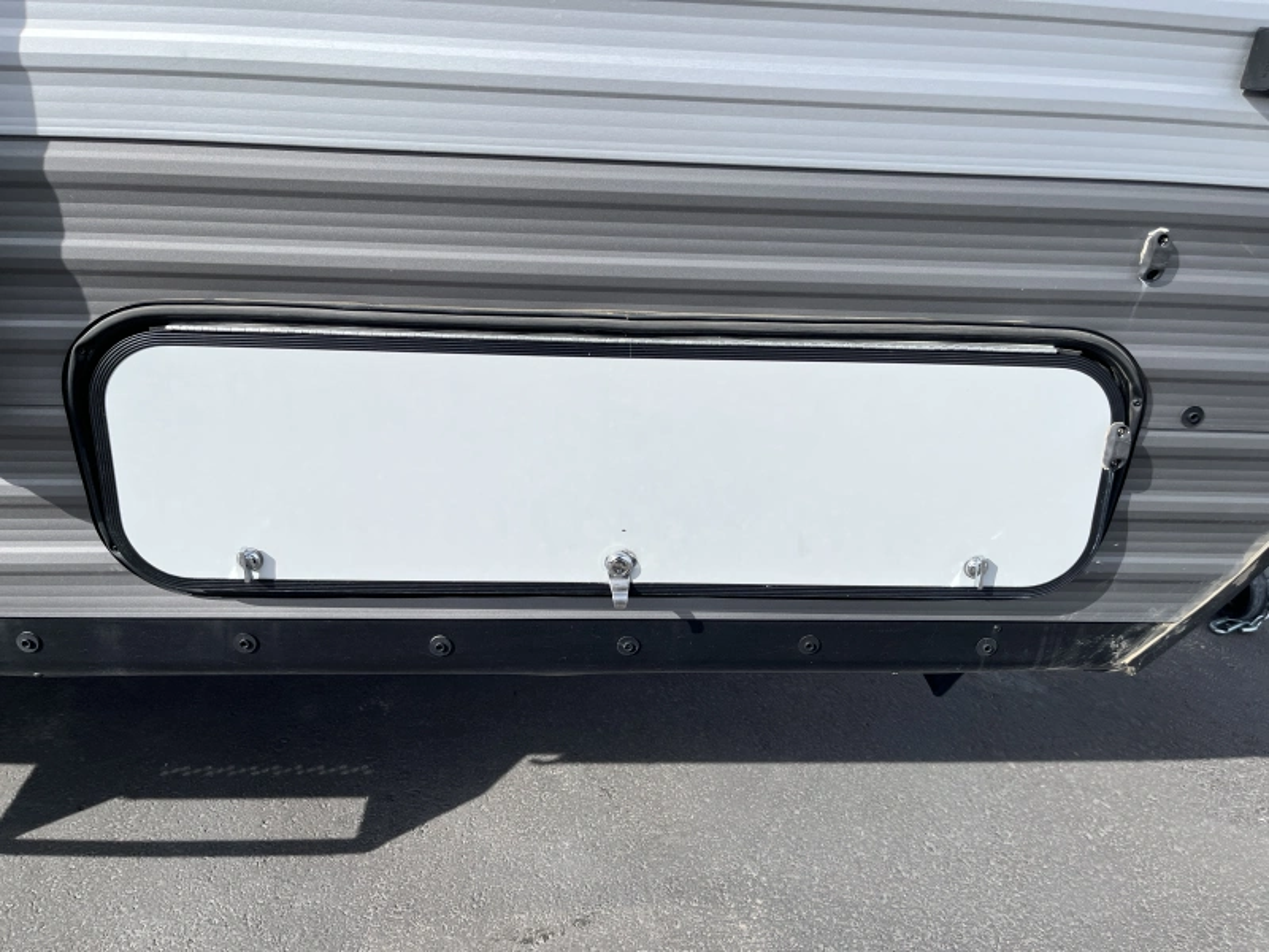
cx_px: 634
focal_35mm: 26
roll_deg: -1.9
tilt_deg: -28.5
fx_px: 953
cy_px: 476
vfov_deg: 53.1
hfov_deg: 67.3
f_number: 1.6
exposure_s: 1/4149
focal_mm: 5.1
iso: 50
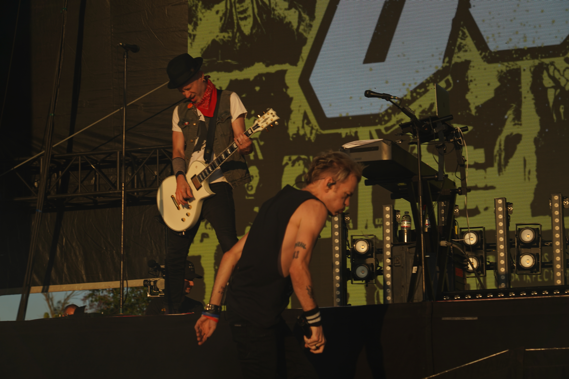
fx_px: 1659
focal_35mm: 105
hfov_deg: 19.5
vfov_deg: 13.0
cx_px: 284
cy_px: 190
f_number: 6.3
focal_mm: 105
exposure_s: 1/400
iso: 100
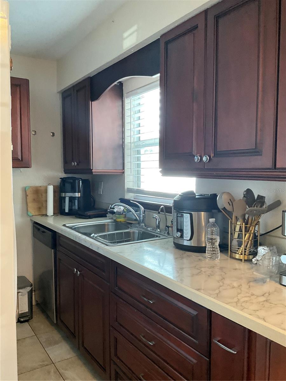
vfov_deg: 61.7
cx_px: 143
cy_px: 190
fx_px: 319
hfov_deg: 48.2
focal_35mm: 29
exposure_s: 1/60
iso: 160
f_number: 1.8
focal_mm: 3
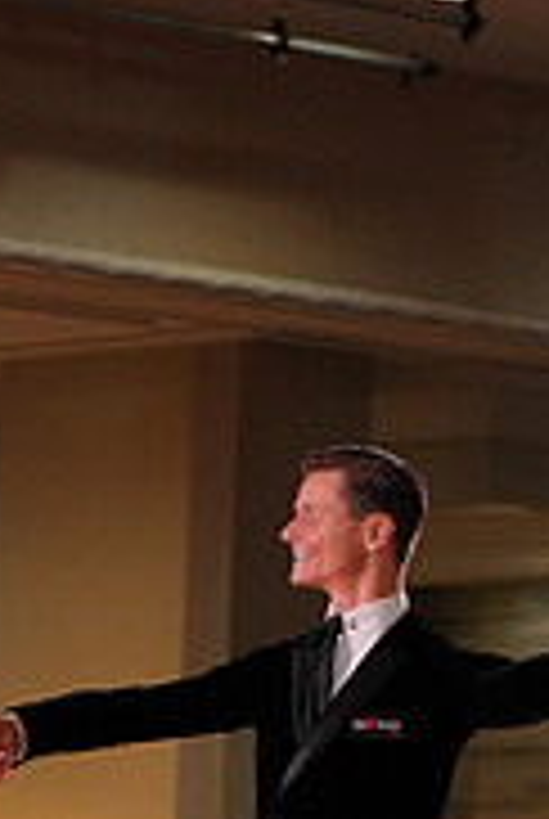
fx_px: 6882
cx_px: -137
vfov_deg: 6.8
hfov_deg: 4.6
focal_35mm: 302
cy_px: 1004
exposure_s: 1/500
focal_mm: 95
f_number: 4
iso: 1000
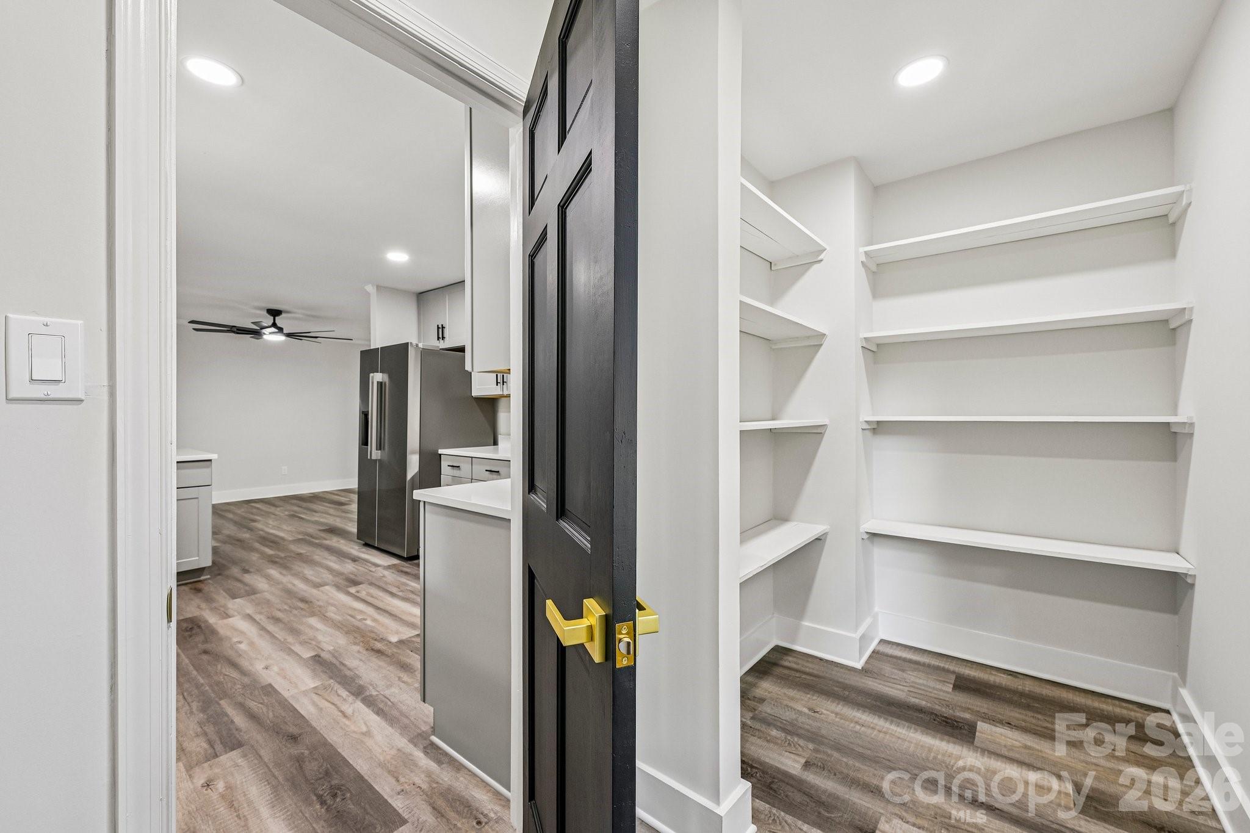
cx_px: 625
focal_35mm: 14
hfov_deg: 104.3
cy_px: 416
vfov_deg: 81.2
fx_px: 486
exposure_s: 1/15
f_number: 8
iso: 250
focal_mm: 14
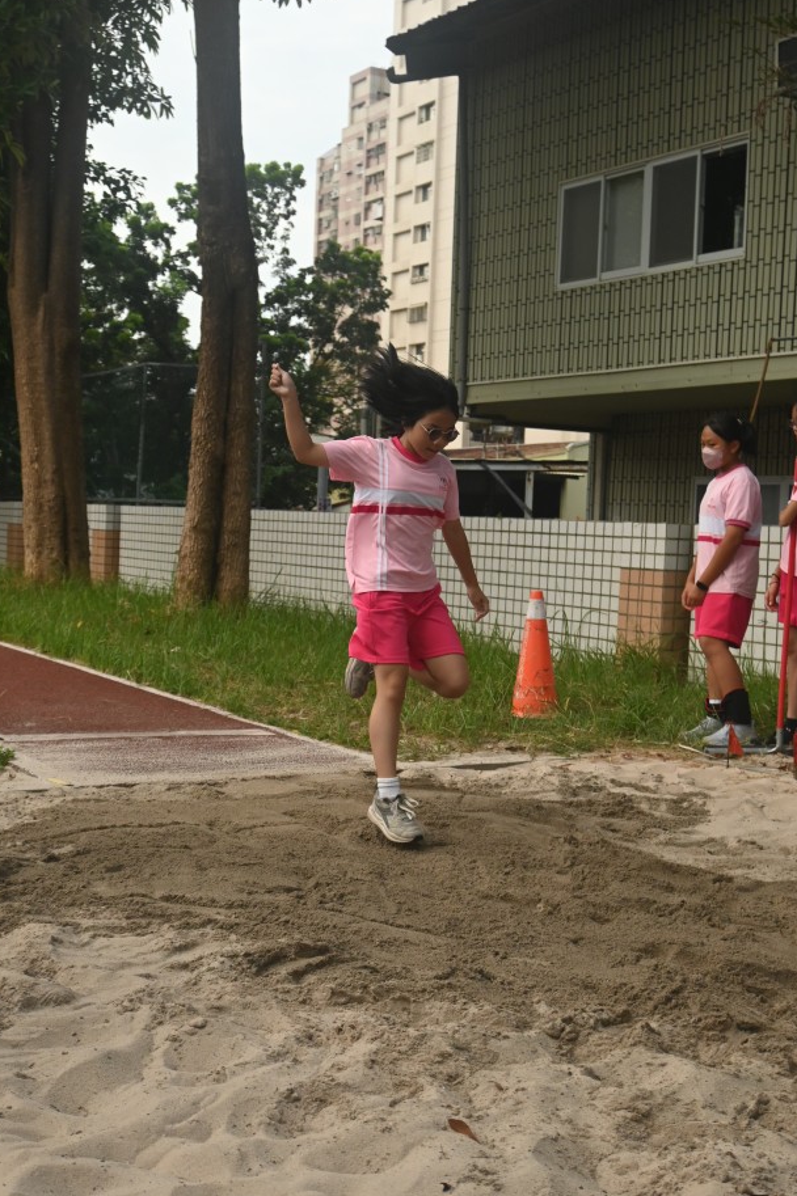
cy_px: 610
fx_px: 1538
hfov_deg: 29.1
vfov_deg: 42.5
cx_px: 387
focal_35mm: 46
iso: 800
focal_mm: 27.5
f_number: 5
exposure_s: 1/2500
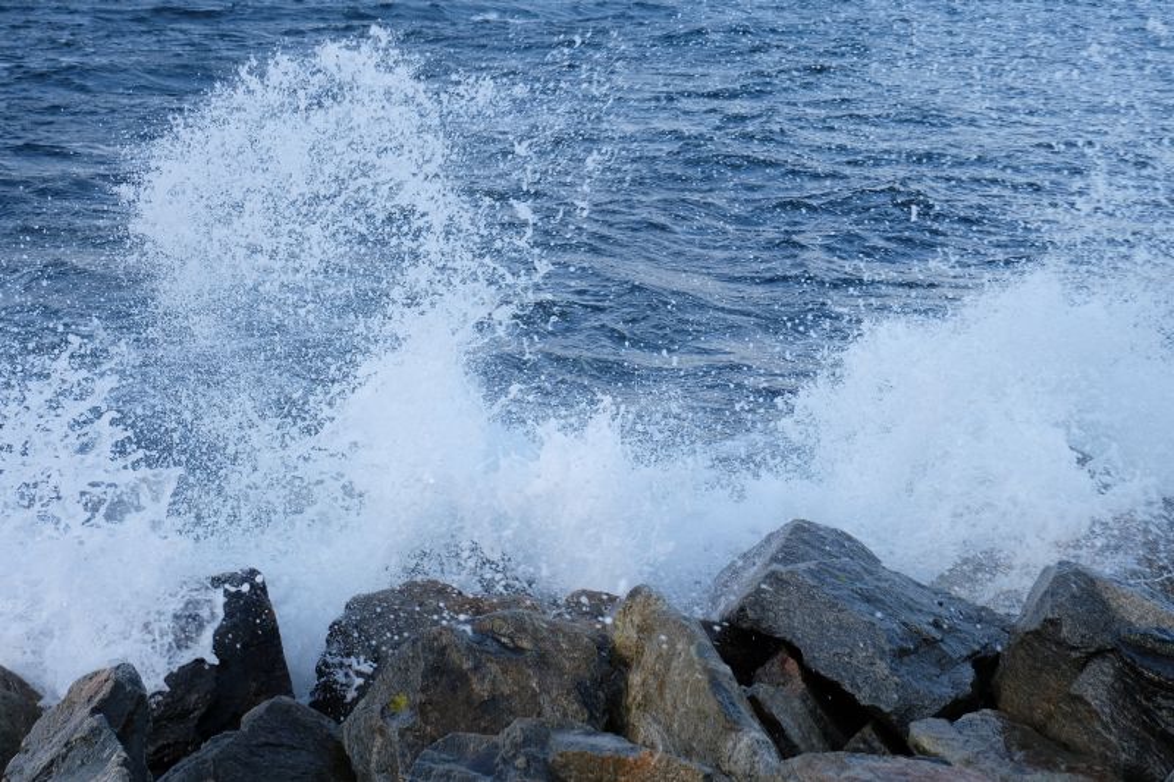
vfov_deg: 31.9
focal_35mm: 42
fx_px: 1369
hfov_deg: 46.4
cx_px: 587
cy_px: 391
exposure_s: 1/350
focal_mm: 28.2
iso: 400
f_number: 6.4
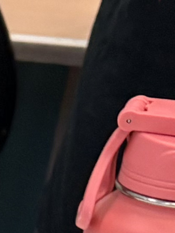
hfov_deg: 4.6
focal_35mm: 277
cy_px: 748
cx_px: -673
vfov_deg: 6.4
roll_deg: +1.3
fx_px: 1867
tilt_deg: -31.9
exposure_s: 1/120
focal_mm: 5.96
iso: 64
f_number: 1.6
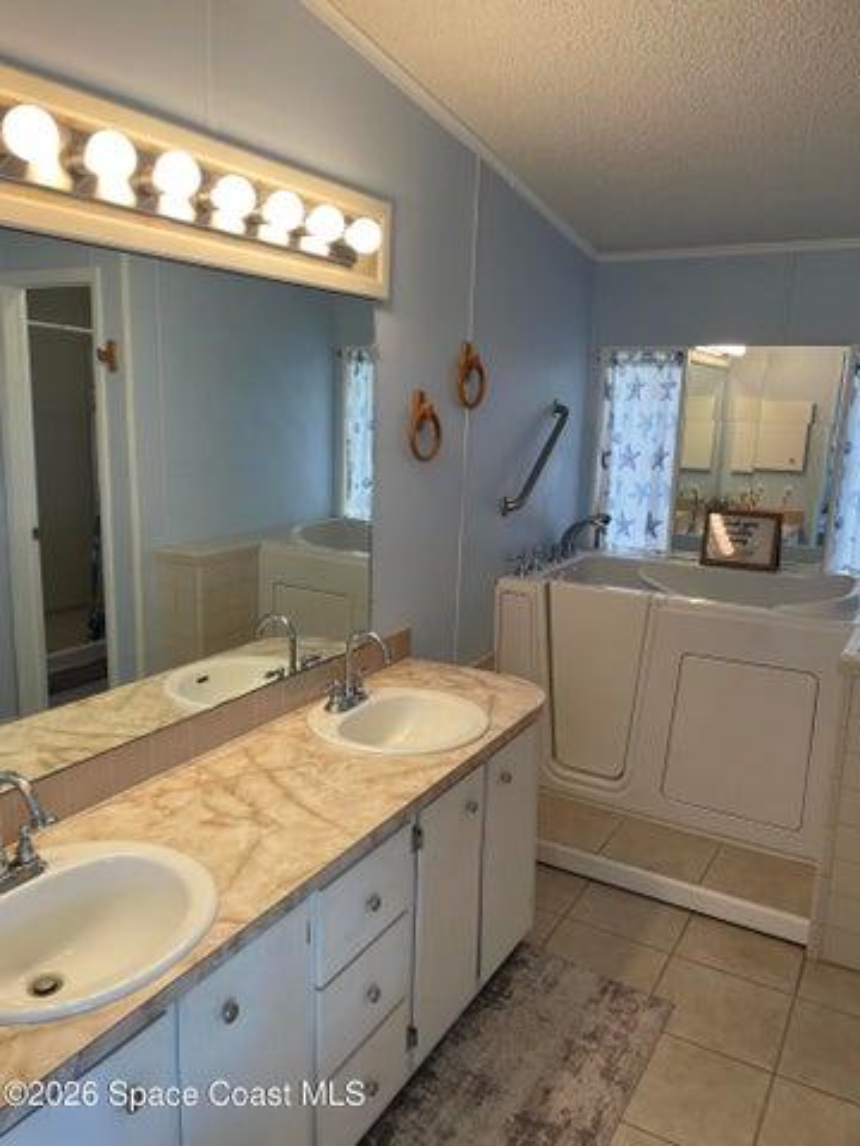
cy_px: 573
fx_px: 861
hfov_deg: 53.1
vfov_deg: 67.3
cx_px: 430
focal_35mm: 26
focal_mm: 4.2
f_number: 1.6
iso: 80
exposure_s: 1/120
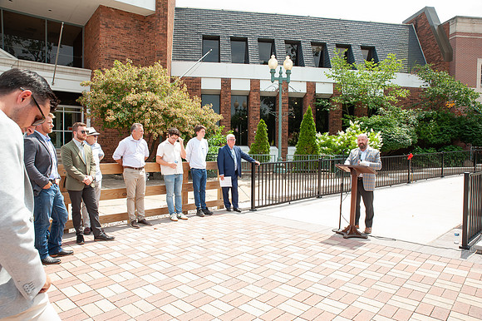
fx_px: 321
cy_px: 160
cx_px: 241
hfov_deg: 73.8
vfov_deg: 53.1
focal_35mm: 24
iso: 400
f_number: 13
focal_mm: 24
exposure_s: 1/200
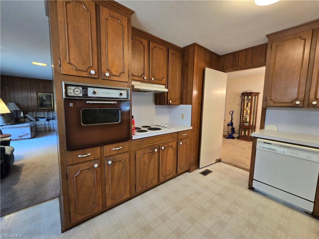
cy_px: 120
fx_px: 120
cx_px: 160
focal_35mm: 13
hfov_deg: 106.2
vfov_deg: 89.9
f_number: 2.2
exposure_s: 1/60
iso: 400
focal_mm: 2.2
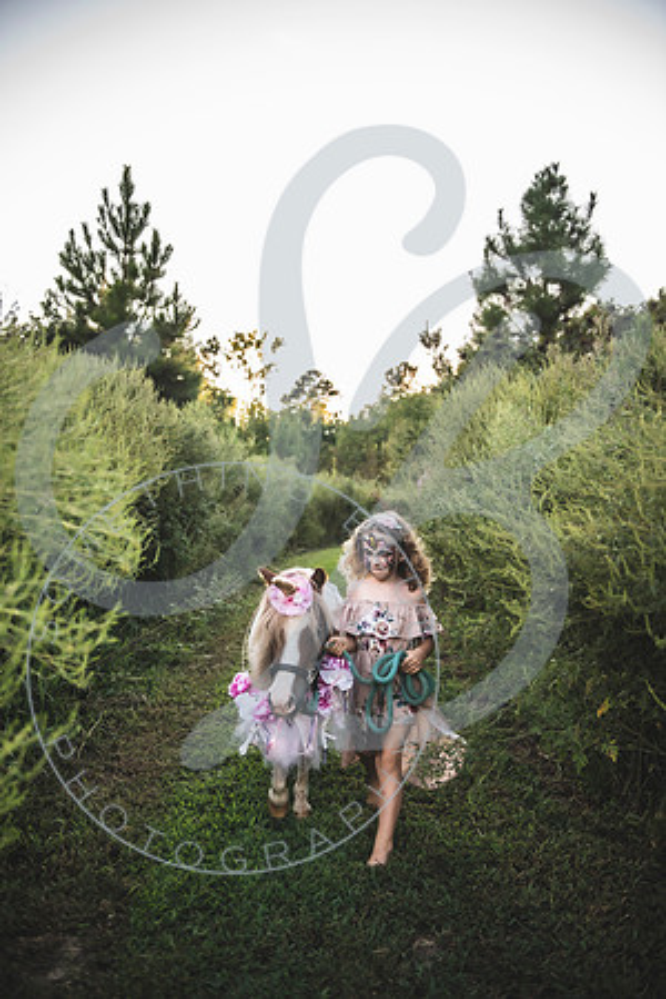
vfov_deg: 58.7
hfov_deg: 41.1
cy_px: 500
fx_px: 888
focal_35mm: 32
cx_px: 333
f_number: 2.8
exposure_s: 1/200
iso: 100
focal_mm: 32
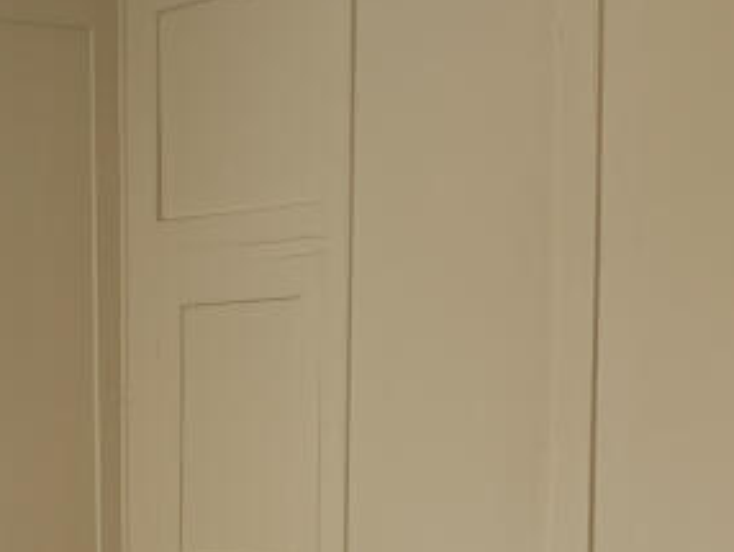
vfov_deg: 15.6
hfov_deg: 20.4
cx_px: -8
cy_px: 565
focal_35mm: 93
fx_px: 1974
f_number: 1.6
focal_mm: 5.96
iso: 40
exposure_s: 1/123
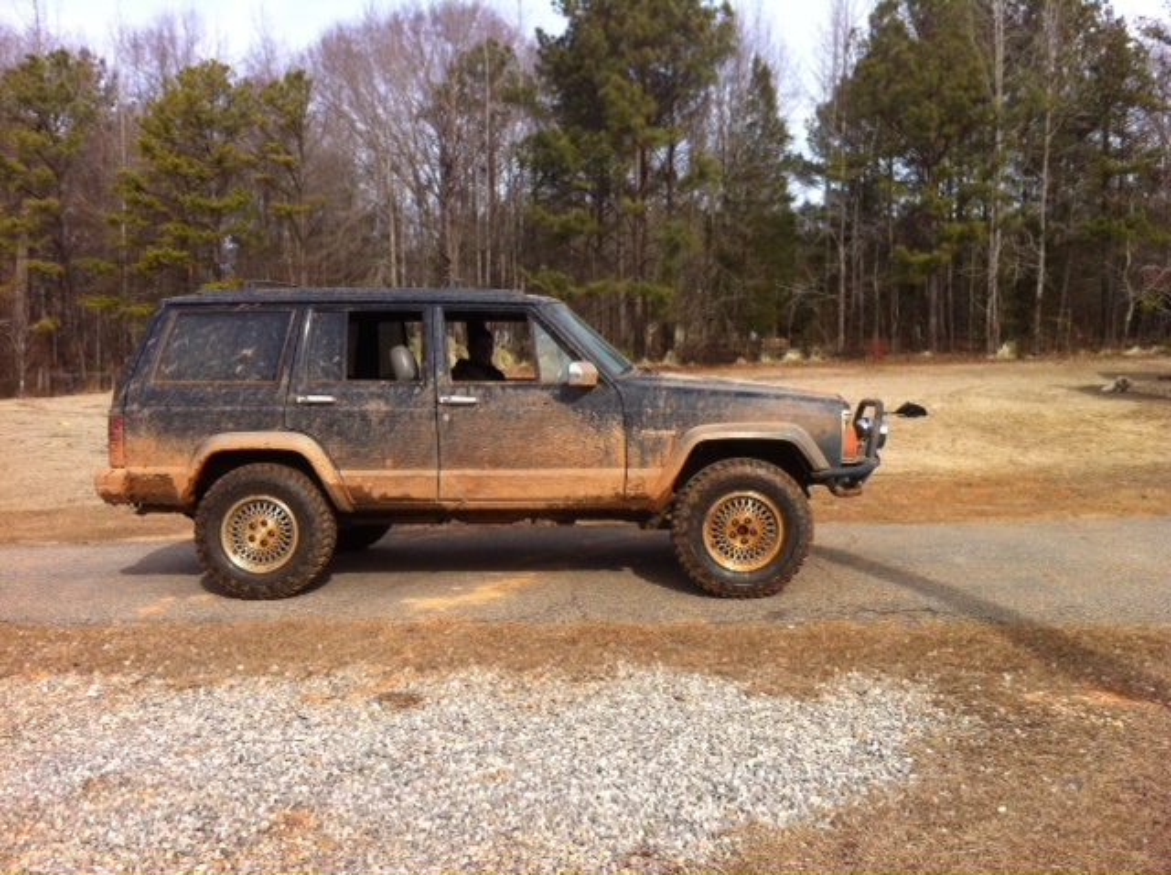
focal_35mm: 35
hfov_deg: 52.7
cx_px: 586
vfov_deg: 40.6
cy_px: 438
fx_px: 1182
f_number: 2.8
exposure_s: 1/754
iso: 80
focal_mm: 3.85
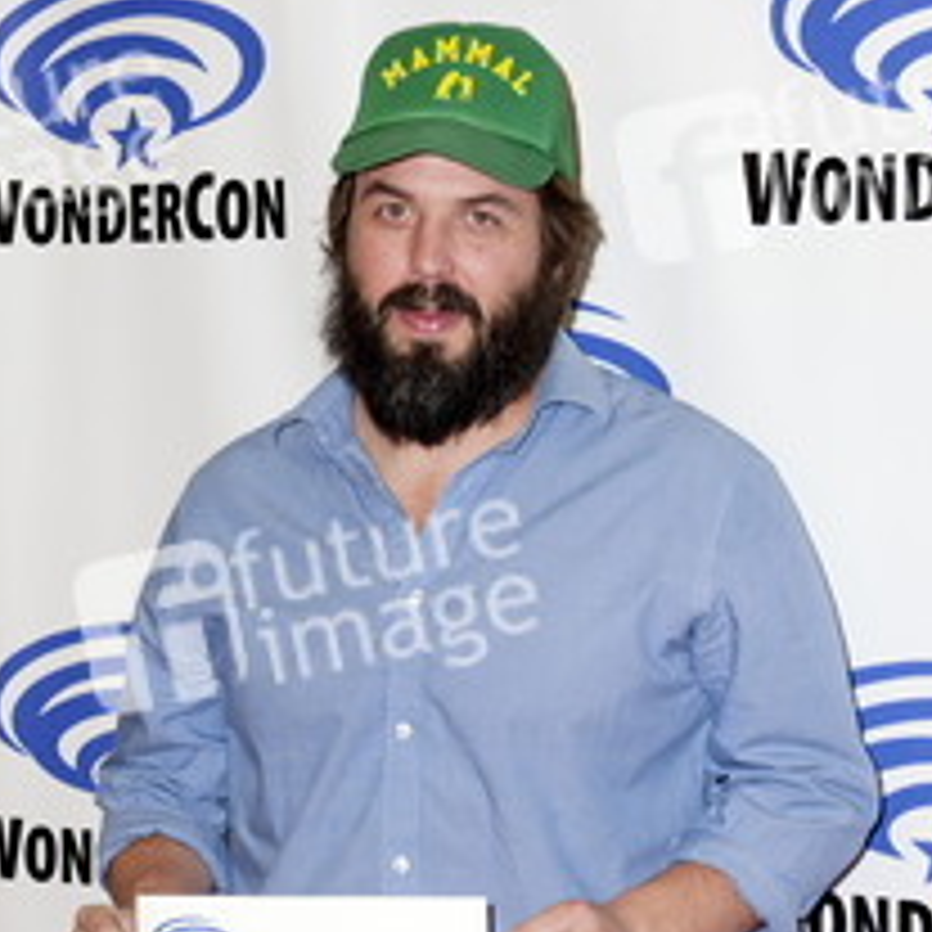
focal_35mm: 79
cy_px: 833
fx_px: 2406
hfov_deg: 21.9
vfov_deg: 21.4
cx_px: 439
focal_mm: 48
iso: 400
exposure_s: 1/400
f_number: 4
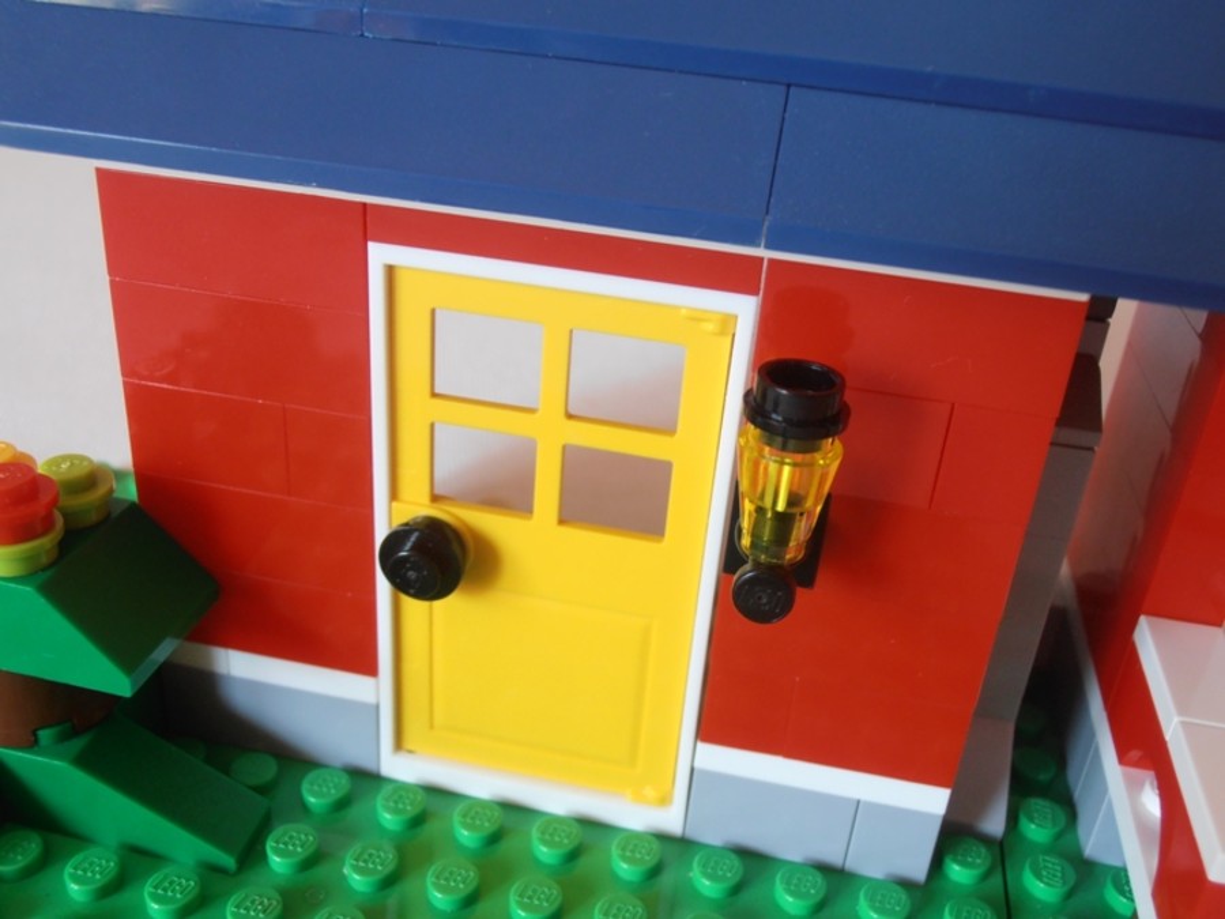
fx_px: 1309
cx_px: 612
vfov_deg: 38.7
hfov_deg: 50.1
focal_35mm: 37
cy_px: 460
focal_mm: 6.61
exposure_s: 1/15
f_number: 3.9
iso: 125
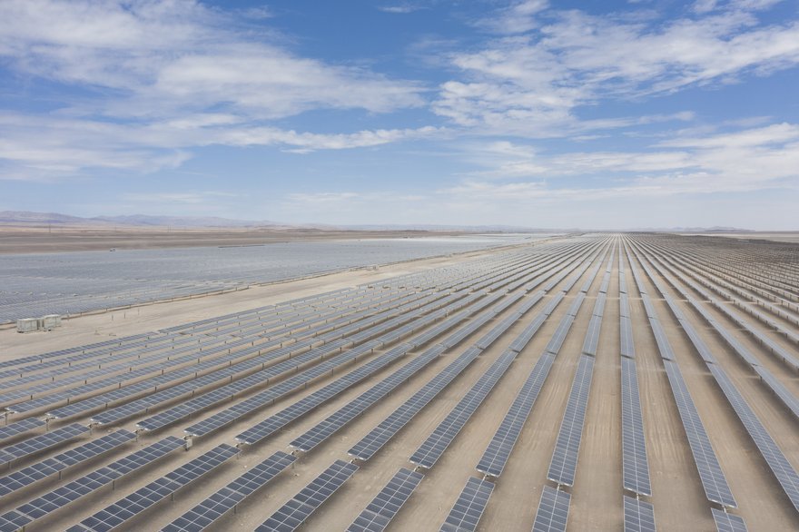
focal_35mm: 28
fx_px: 621
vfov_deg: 46.4
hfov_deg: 65.5
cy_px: 266
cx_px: 400
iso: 100
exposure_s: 1/640
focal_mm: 10.26
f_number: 6.3
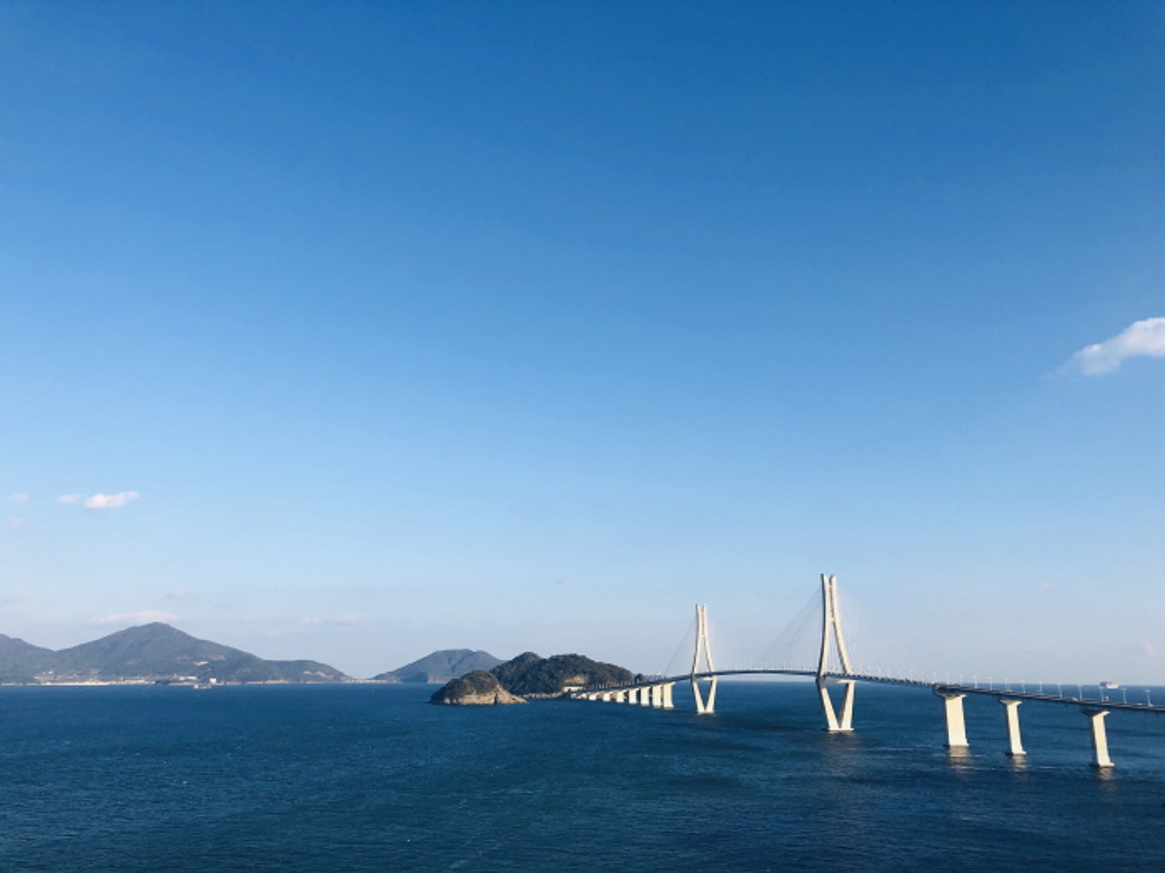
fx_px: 942
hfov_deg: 63.4
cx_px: 582
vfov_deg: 49.7
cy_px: 436
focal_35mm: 28
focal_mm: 4
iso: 20
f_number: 1.8
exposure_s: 1/1919
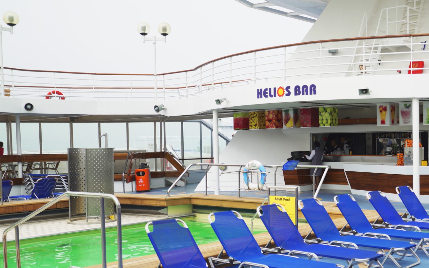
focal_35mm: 53
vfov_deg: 24.4
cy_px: 168
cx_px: 314
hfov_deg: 37.4
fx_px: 620
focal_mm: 34
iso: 100
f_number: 4
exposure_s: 1/500
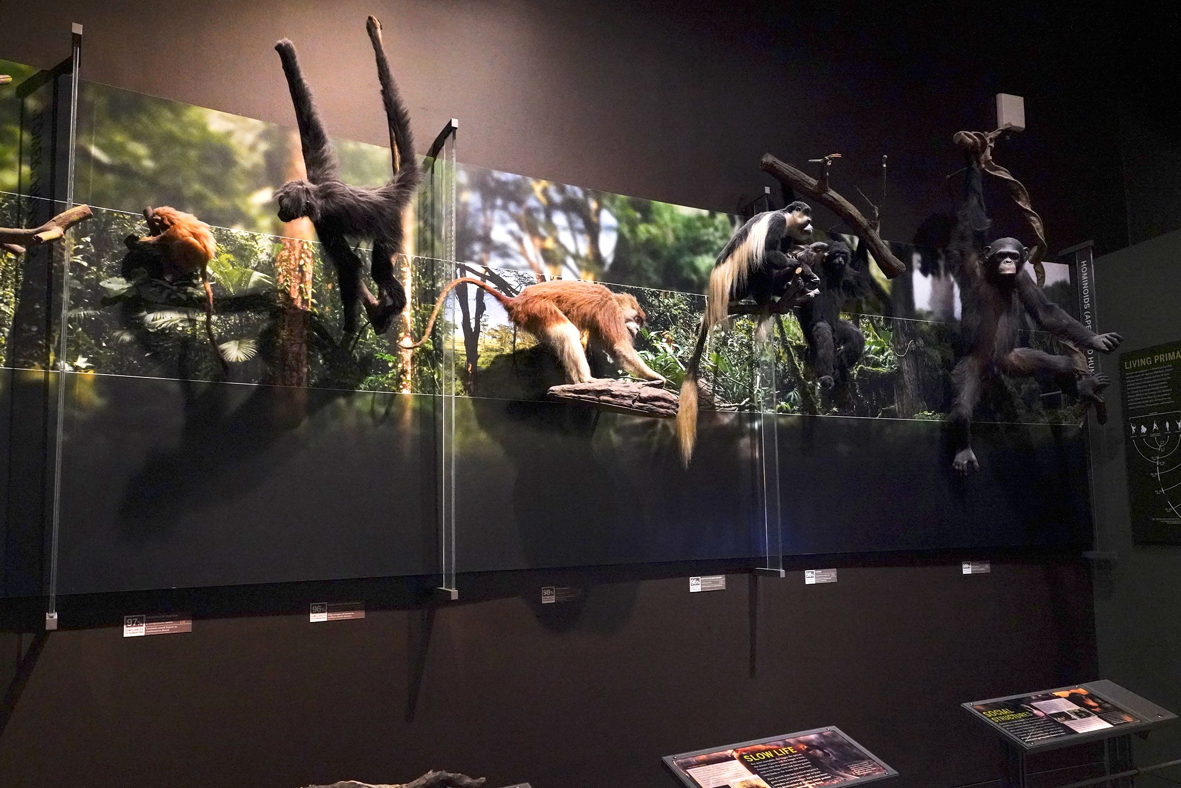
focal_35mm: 20
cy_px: 394
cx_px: 590
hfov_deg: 84.0
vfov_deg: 61.9
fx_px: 656
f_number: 4.5
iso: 10000
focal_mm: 20
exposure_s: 1/80
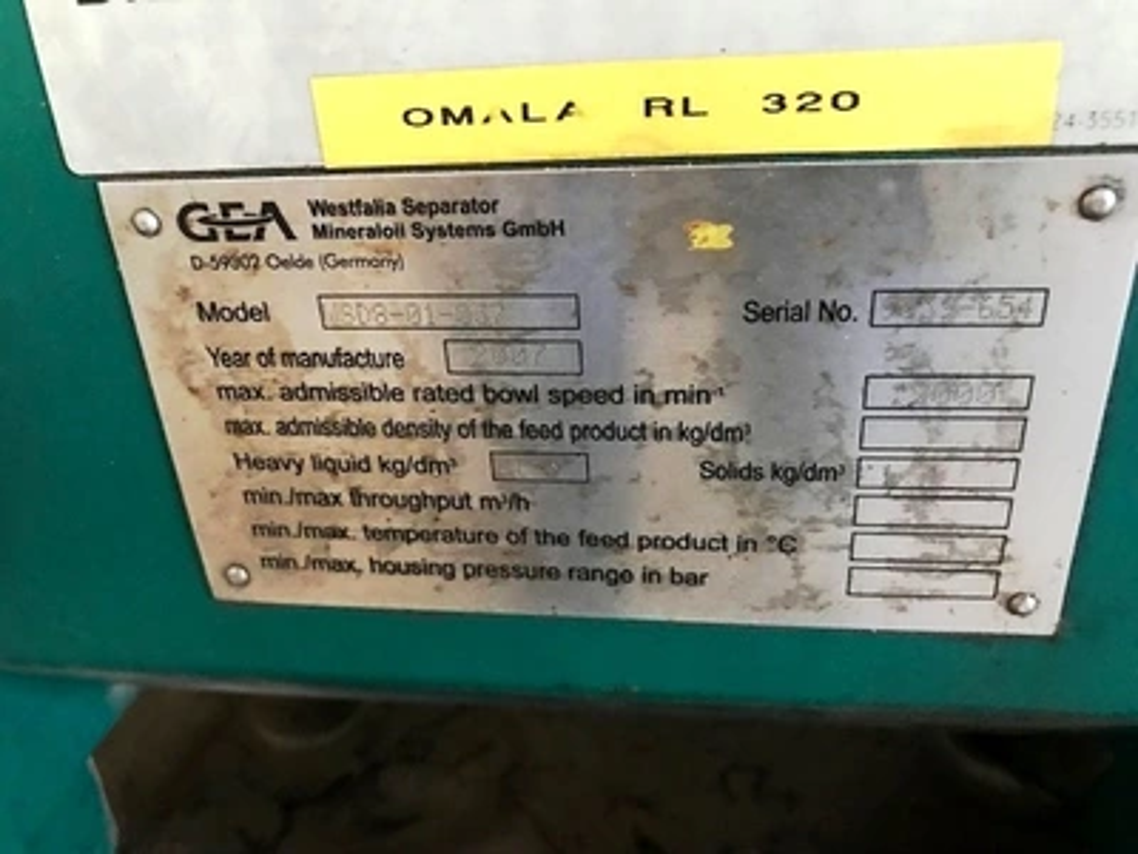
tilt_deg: -29.9
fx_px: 920
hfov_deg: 63.4
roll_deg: +5.0
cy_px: 427
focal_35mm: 28
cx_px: 569
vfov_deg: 49.7
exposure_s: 1/6
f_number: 1.8
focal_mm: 3.99
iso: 100
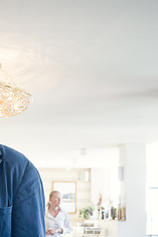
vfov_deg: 28.8
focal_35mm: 69
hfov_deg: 18.1
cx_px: -62
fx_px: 454
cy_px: 176
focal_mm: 28
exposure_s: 1/100
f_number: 4
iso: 1600
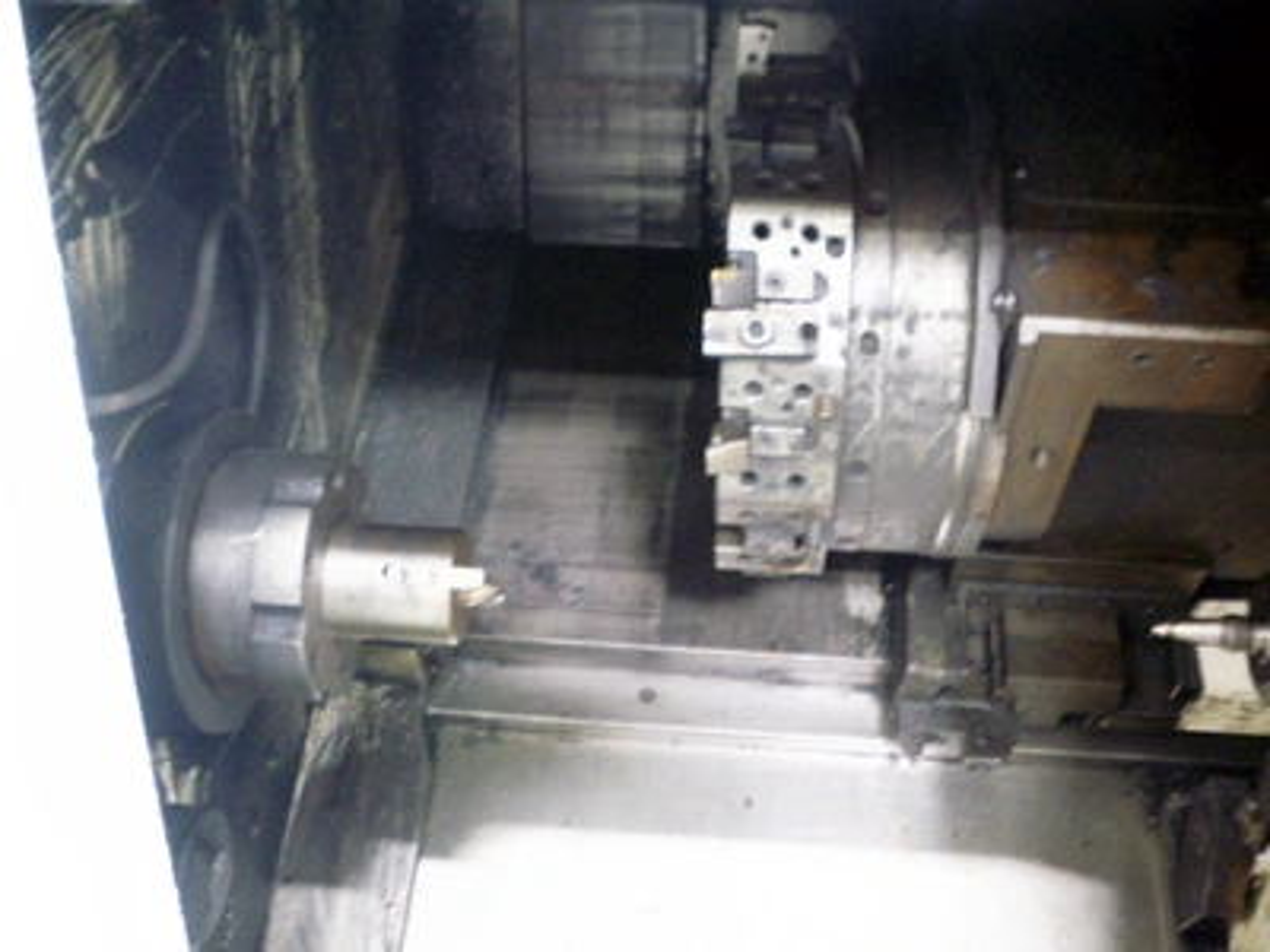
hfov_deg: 49.0
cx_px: 635
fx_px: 1394
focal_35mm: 38
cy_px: 476
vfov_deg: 37.7
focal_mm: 6.3
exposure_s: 1/2
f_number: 3.5
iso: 80
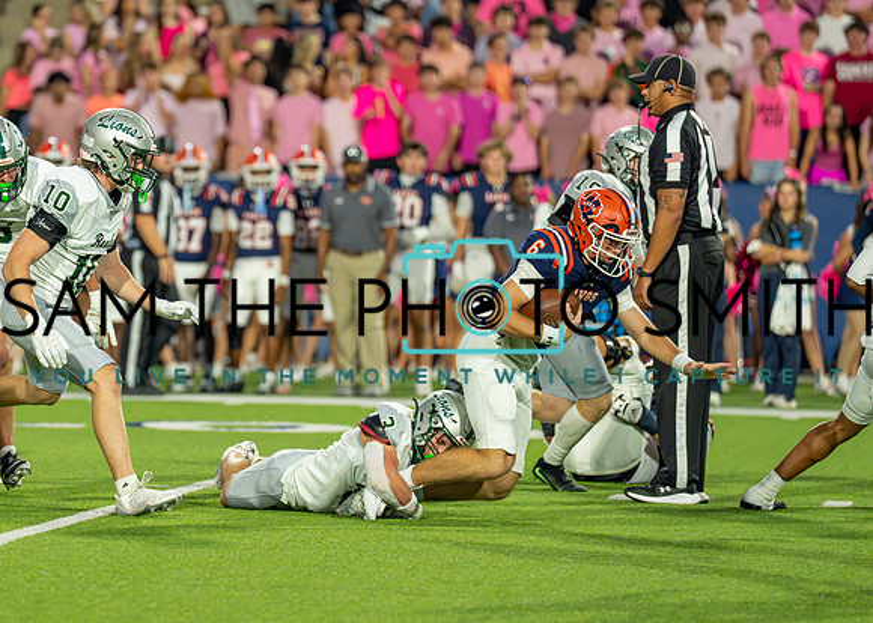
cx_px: 169
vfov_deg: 4.6
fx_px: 7825
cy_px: 261
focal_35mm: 316
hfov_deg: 6.4
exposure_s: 1/1250
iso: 1600
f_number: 2.8
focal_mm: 200
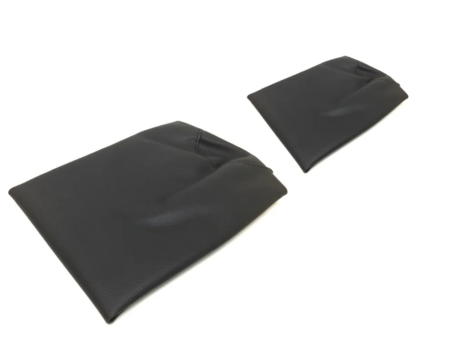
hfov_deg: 61.7
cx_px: 228
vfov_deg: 48.2
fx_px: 381
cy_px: 171
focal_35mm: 29
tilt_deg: -45.5
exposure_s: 1/33
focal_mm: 4.15
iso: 50
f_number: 2.2
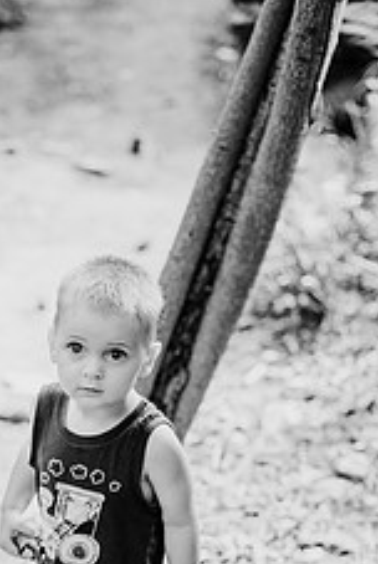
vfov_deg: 20.2
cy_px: 502
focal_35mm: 99
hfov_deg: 13.8
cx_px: 85
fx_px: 1554
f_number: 2.2
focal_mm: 50
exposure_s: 1/640
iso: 200
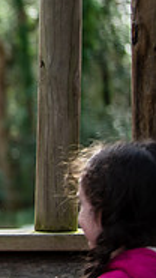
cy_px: 70
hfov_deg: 4.9
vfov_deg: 9.1
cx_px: -285
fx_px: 1744
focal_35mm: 237
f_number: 2.8
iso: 200
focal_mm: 70
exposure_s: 1/500
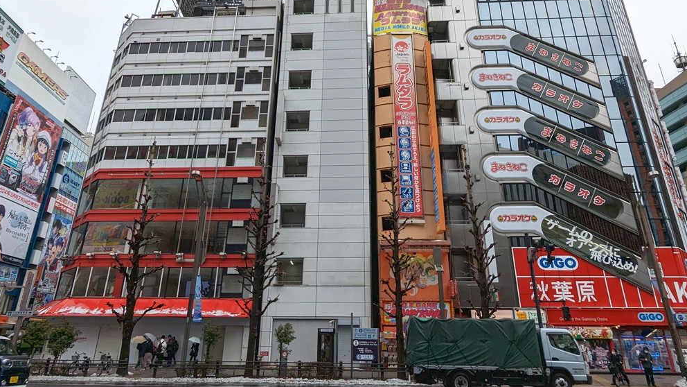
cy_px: 123
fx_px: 328
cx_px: 333
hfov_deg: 92.6
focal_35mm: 18
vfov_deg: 59.3
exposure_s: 1/1256
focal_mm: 2.35
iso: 51
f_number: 2.2
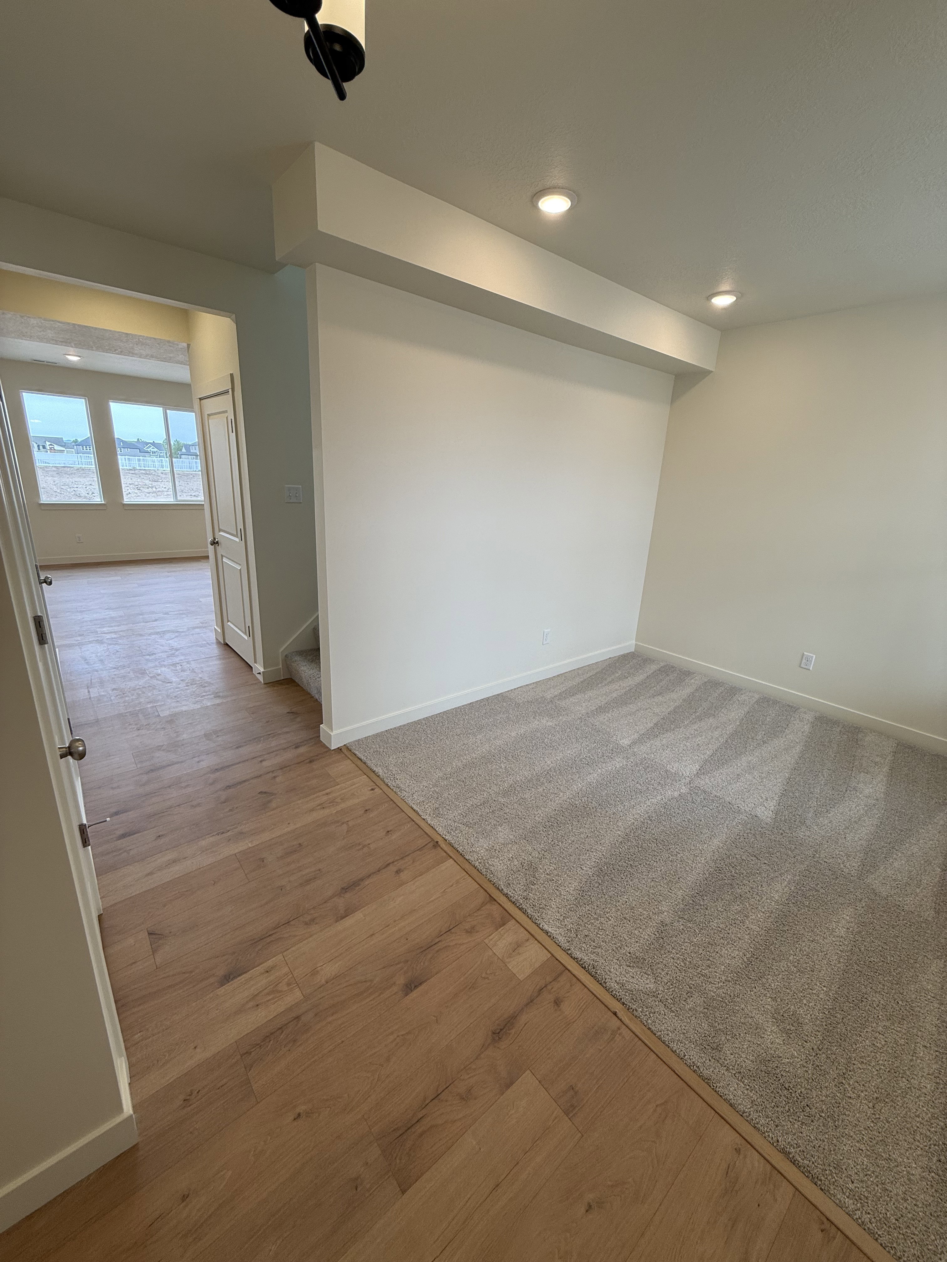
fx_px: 511
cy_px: 631
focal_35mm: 14
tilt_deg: -15.9
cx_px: 474
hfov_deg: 85.7
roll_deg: -2.1
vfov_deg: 102.1
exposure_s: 1/120
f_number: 2.2
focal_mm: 2.22
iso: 50
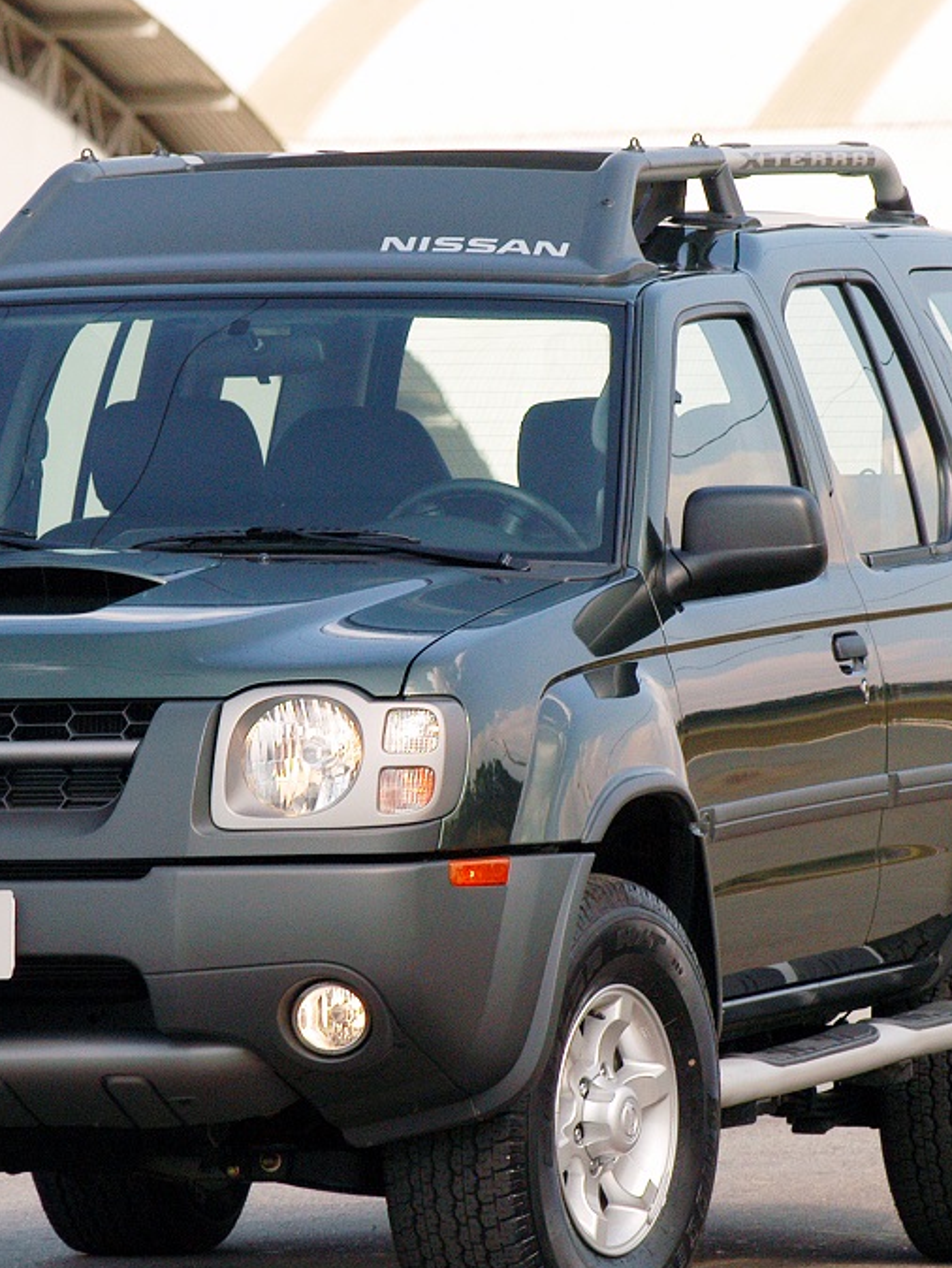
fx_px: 15535
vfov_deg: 4.7
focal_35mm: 424
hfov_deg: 3.5
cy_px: 705
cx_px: 339
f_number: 6.3
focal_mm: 155
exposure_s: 1/640
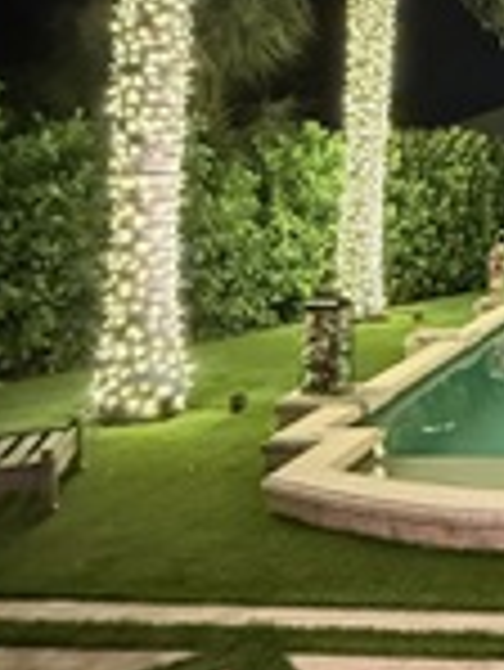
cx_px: 670
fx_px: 872
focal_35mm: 45
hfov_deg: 26.7
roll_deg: +0.4
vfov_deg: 40.8
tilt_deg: +2.8
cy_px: 166
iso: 1250
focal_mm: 2.22
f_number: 2.2
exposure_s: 1/30
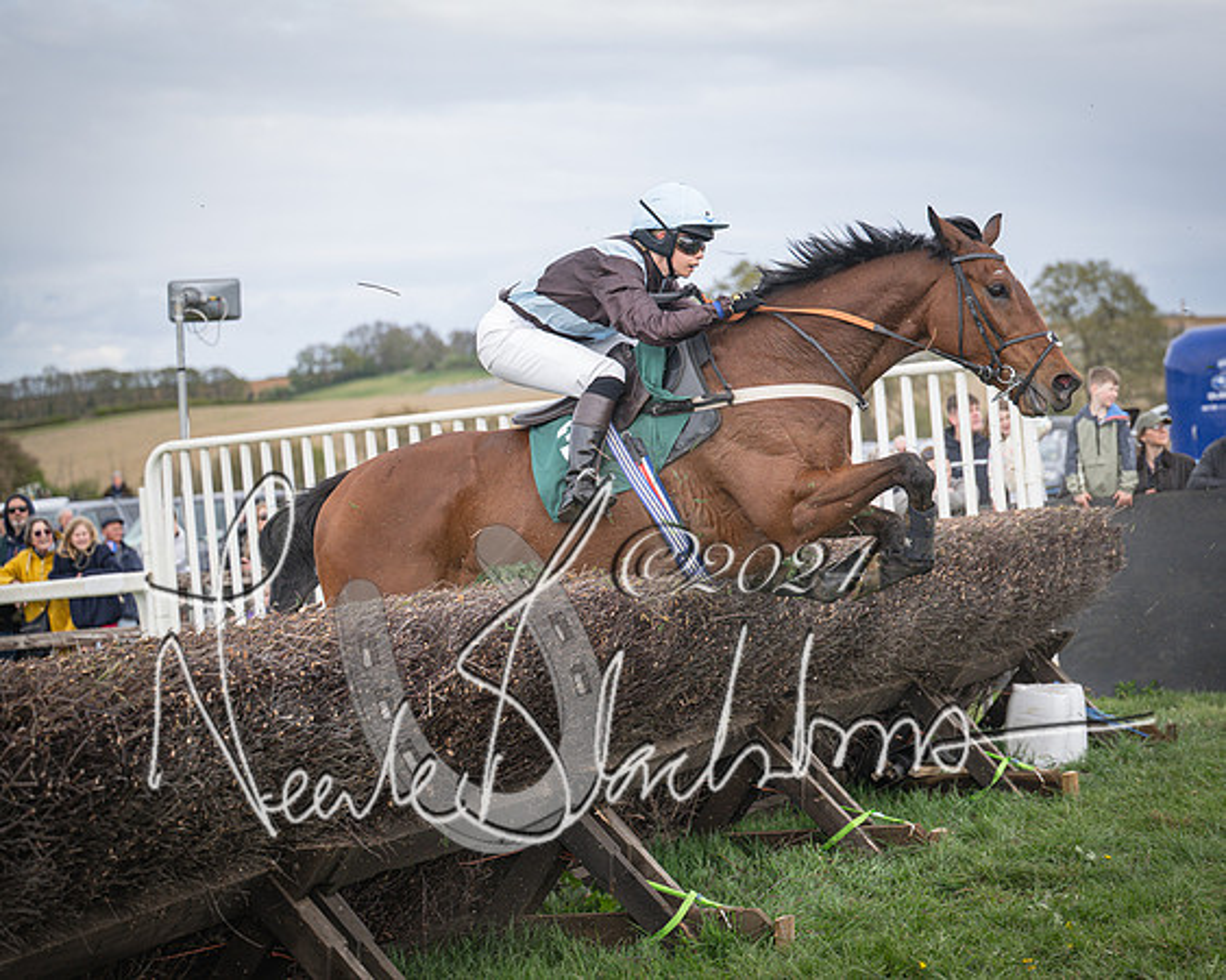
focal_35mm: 83
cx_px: 696
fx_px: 2995
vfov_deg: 18.6
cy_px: 493
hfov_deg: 23.1
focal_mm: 70
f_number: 2.8
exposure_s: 1/2000
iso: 400
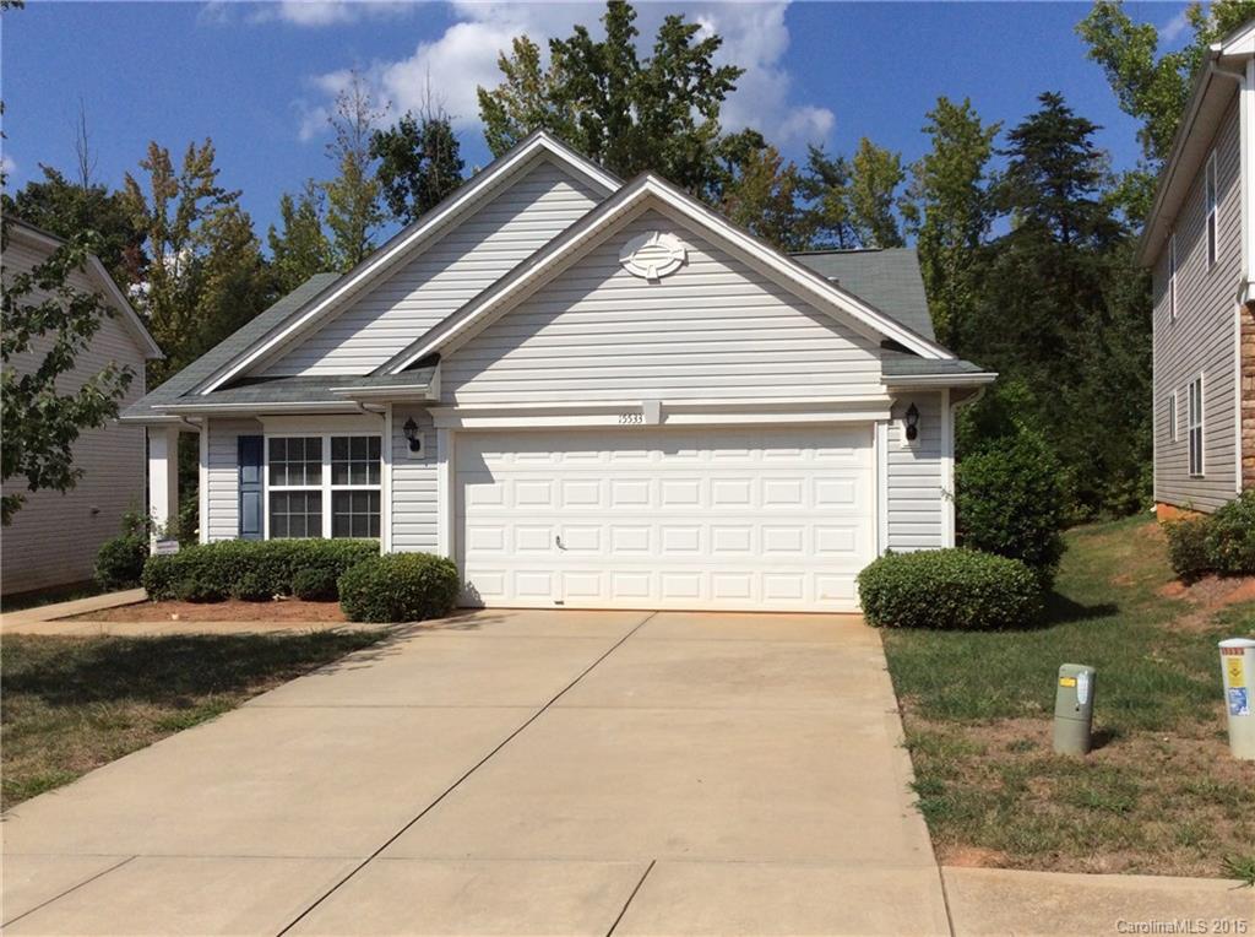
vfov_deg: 44.0
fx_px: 1158
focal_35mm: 32
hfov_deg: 56.9
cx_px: 628
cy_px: 468
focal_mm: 3.3
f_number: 2.4
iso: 32
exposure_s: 1/3584
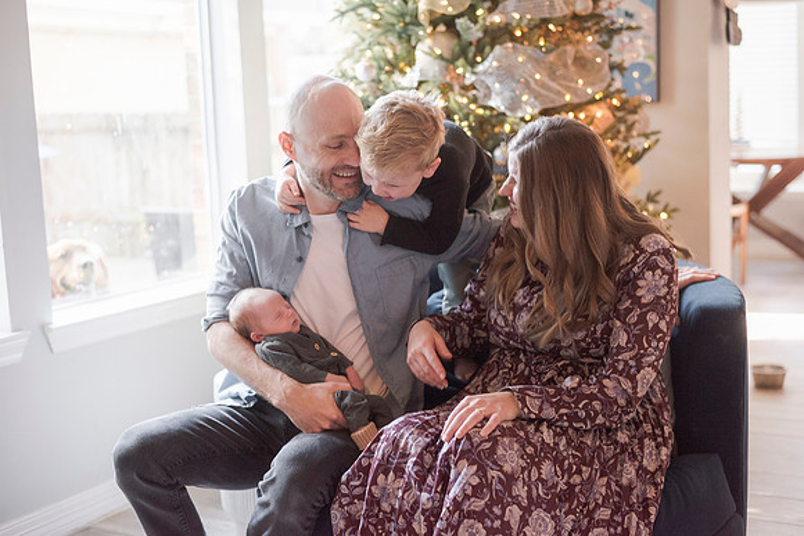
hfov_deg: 39.6
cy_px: 268
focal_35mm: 50
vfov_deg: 27.0
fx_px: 1117
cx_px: 402
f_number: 2.5
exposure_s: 1/200
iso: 800
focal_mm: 50
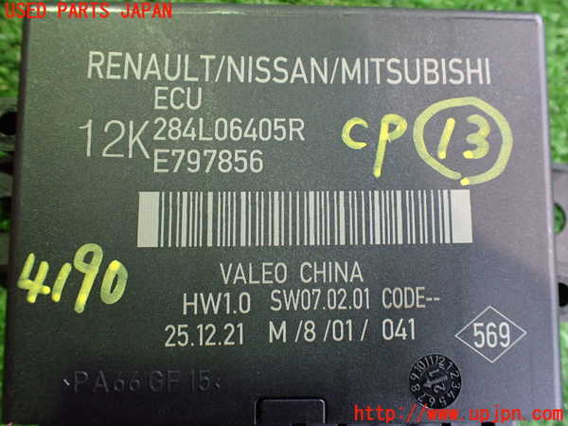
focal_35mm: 30
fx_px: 492
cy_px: 213
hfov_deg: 60.0
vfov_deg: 46.8
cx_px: 284
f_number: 2.3
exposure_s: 1/40
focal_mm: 5.4
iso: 800
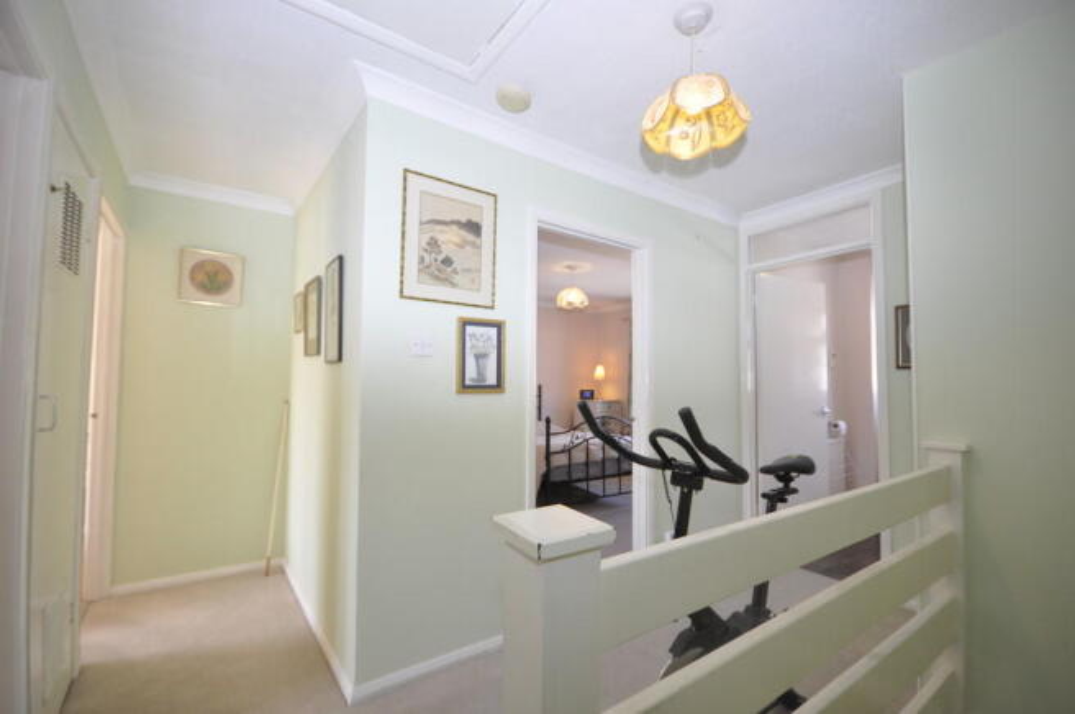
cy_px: 357
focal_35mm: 15
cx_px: 538
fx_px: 447
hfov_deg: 100.4
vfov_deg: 77.2
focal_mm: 10
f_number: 4
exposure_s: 1/60
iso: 560
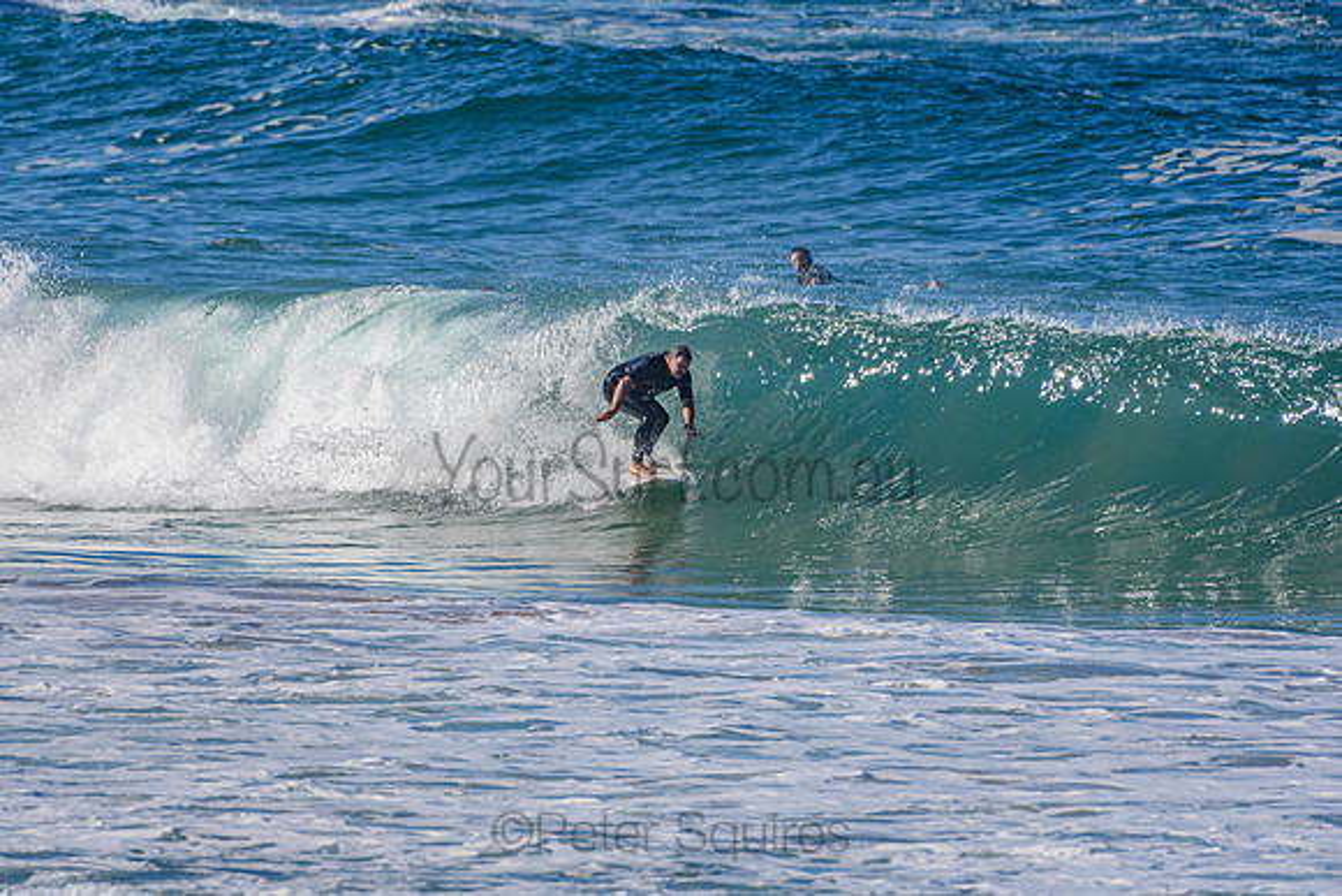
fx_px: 27964
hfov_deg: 2.7
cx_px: 671
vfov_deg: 1.8
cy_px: 448
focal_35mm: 750
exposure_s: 1/2000
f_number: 5.6
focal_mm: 500
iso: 320
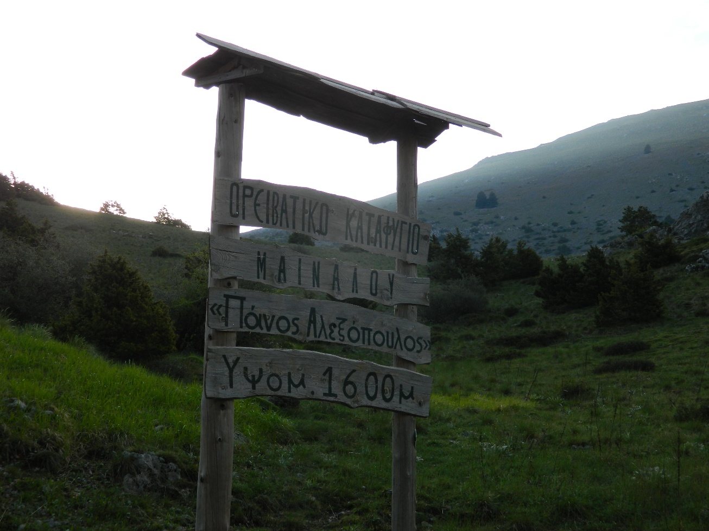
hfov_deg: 33.8
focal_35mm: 57
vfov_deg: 25.7
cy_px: 266
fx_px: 1167
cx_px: 354
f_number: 3.8
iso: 80
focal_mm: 10.2
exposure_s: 1/250
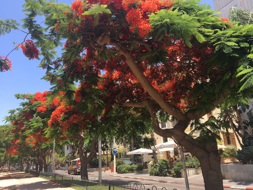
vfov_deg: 48.2
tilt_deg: +15.7
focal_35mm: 29
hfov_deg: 61.7
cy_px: 95
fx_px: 212
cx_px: 126
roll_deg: +3.6
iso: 25
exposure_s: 1/561
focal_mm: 4.15
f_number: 2.2
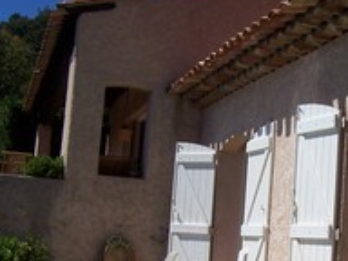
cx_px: 279
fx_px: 714
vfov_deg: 20.6
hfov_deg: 26.9
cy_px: 196
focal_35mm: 71
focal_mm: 5.6
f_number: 5.6
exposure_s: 1/1000
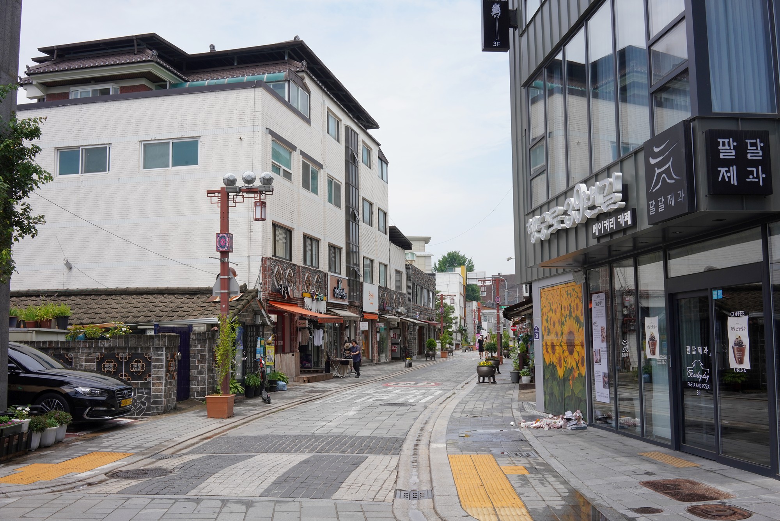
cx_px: 390
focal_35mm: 35
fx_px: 758
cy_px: 260
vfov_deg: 37.9
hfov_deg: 54.4
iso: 400
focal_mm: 35
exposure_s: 1/125
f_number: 18
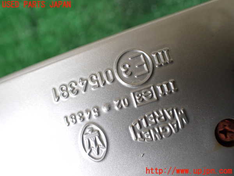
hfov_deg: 60.0
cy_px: 88
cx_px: 117
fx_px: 203
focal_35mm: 30
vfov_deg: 46.8
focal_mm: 5.4
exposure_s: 1/125
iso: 250
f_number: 2.3
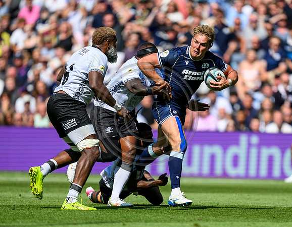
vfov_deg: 2.6
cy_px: 138
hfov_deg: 3.4
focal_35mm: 577
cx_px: 176
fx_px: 4931
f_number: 2.8
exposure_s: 1/6400
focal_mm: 400
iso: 320
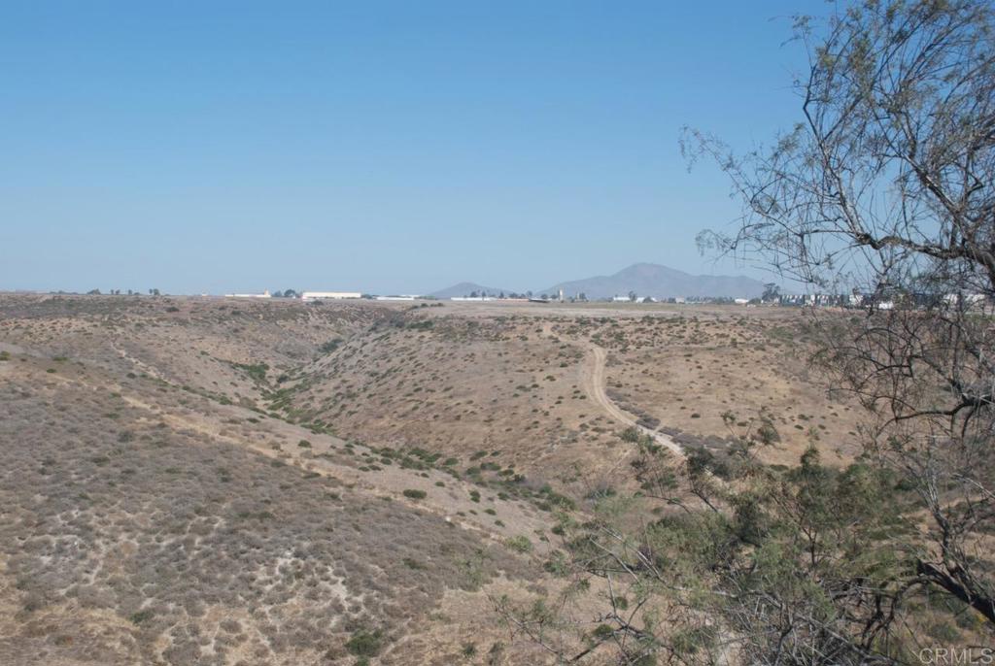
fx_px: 1329
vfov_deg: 28.2
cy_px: 333
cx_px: 498
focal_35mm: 48
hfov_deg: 41.1
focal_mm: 32
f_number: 7.1
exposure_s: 1/200
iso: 100
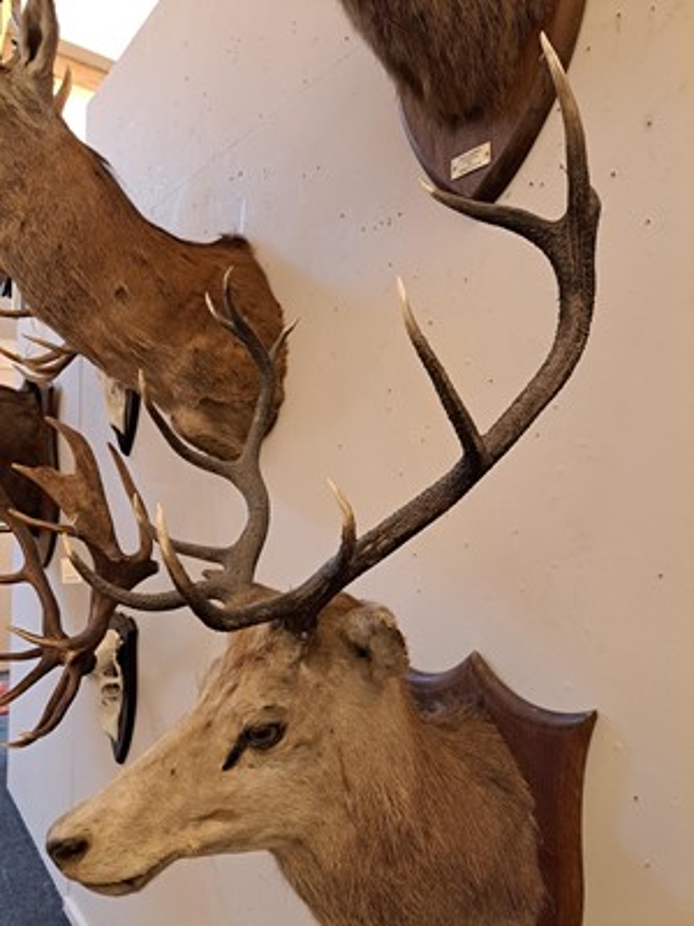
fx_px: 642
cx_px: 347
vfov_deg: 71.6
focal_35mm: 24
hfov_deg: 56.8
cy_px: 463
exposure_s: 1/50
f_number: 1.8
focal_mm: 5.23
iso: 320
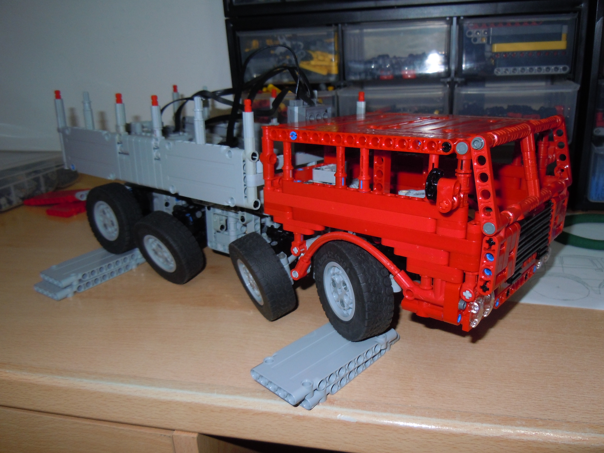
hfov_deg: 60.0
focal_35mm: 30
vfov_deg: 46.8
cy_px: 226
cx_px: 302
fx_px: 523
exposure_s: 1/30
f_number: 3.5
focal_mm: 5.4
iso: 200
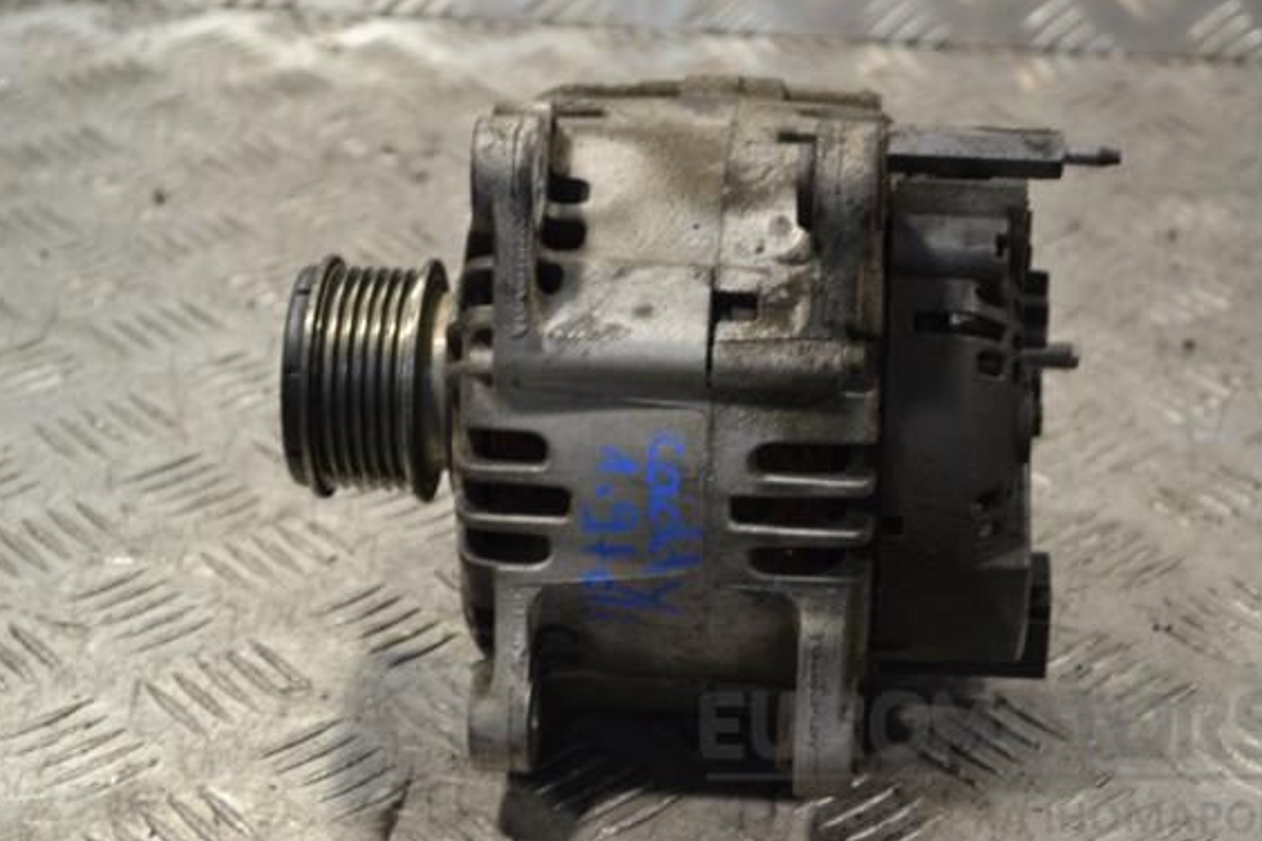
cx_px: 658
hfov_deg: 24.5
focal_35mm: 83
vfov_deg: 16.5
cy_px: 427
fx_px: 2909
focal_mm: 52
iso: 320
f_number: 5.6
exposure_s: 1/30
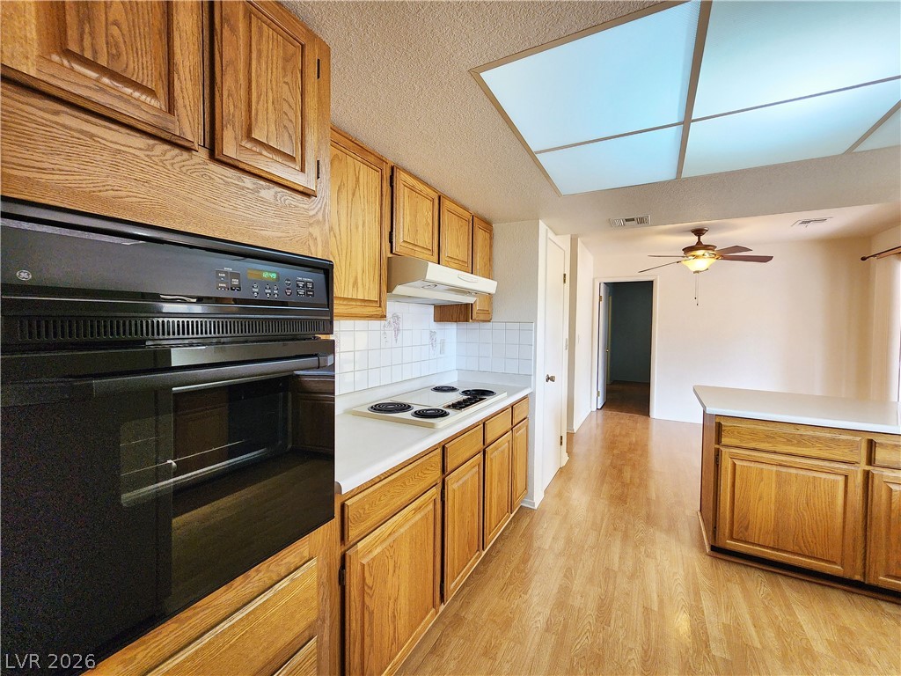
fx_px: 338
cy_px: 338
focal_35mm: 13
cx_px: 450
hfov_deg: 106.2
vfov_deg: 89.9
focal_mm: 2.2
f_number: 2.2
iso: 160
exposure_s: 1/60
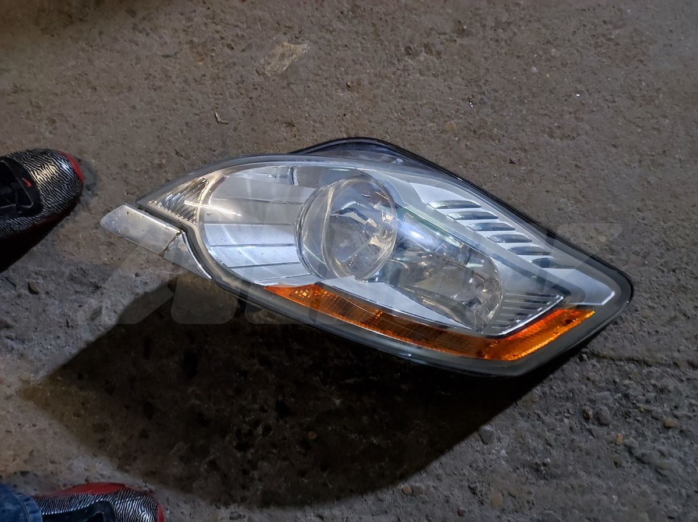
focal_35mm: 25
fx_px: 504
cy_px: 261
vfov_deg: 54.8
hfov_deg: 69.4
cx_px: 349
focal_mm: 4.7
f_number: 1.79
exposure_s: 1/25
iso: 1914
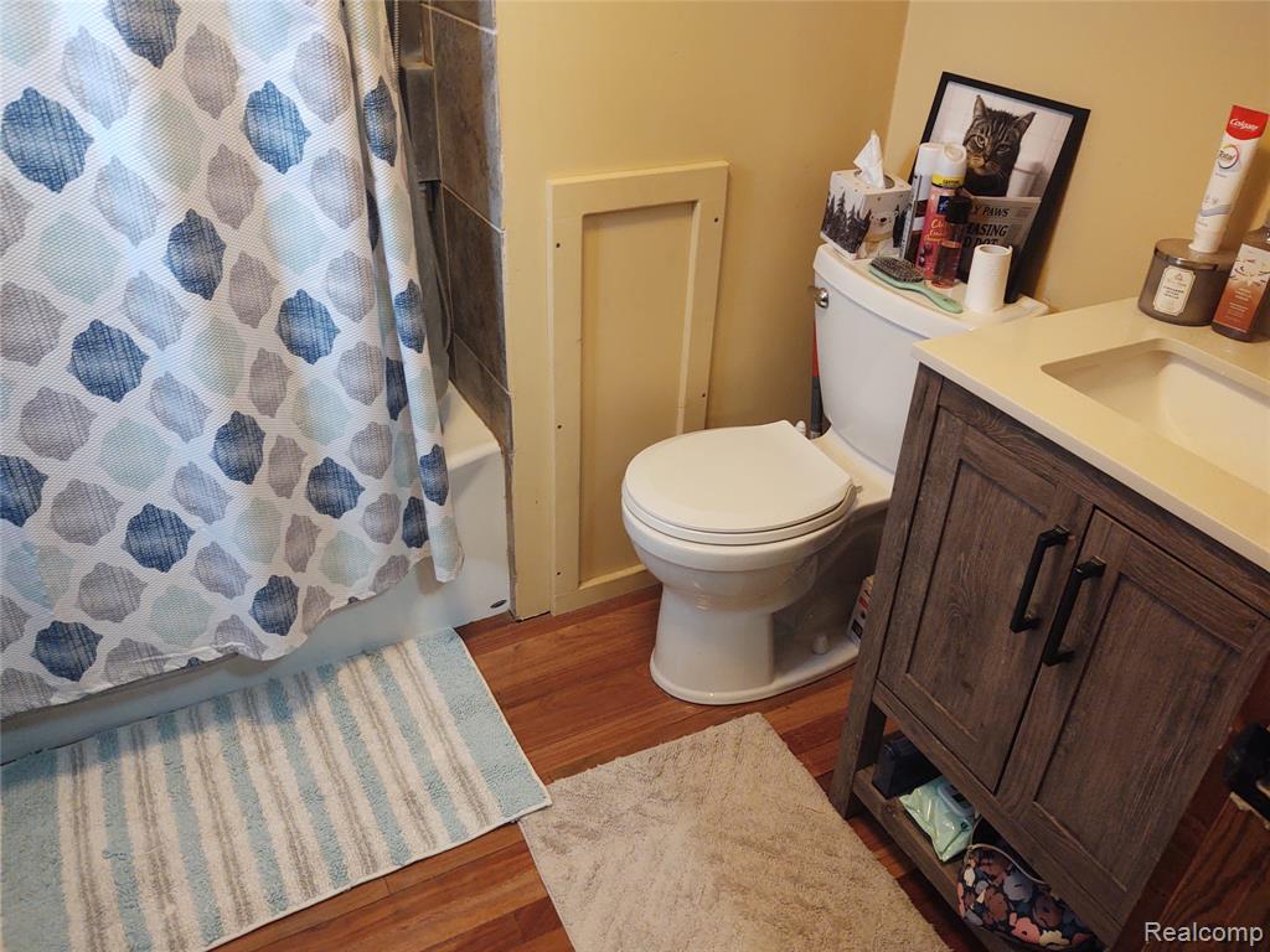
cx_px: 635
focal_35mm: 27
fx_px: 991
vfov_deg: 51.4
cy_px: 476
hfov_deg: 65.3
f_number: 1.7
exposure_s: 1/30
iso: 441
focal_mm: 4.75
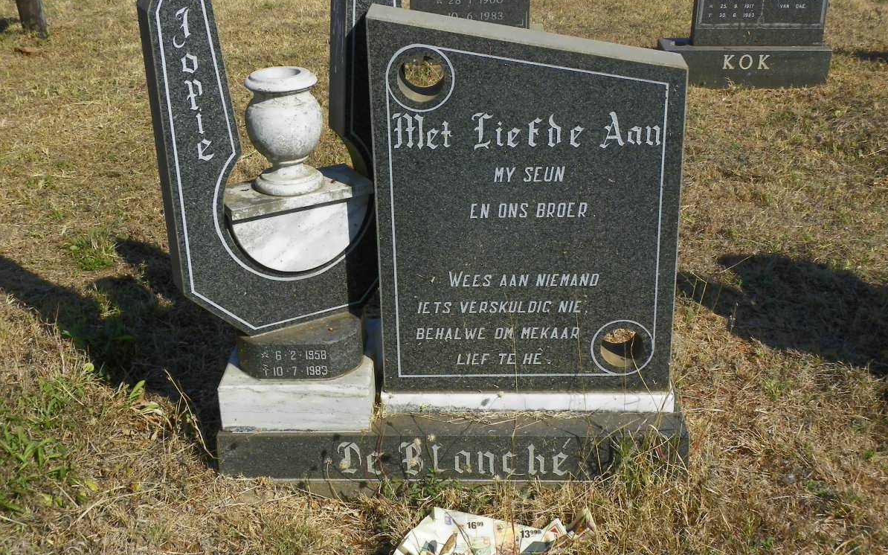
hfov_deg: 41.1
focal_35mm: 49
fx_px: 1186
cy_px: 236
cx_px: 445
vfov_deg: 26.3
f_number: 5
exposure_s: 1/320
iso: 64
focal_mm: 8.2
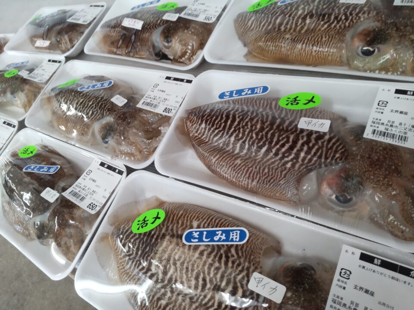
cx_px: 207
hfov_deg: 71.6
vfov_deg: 56.8
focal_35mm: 24
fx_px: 287
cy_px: 155
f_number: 2
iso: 212
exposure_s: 1/60
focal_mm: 3.43
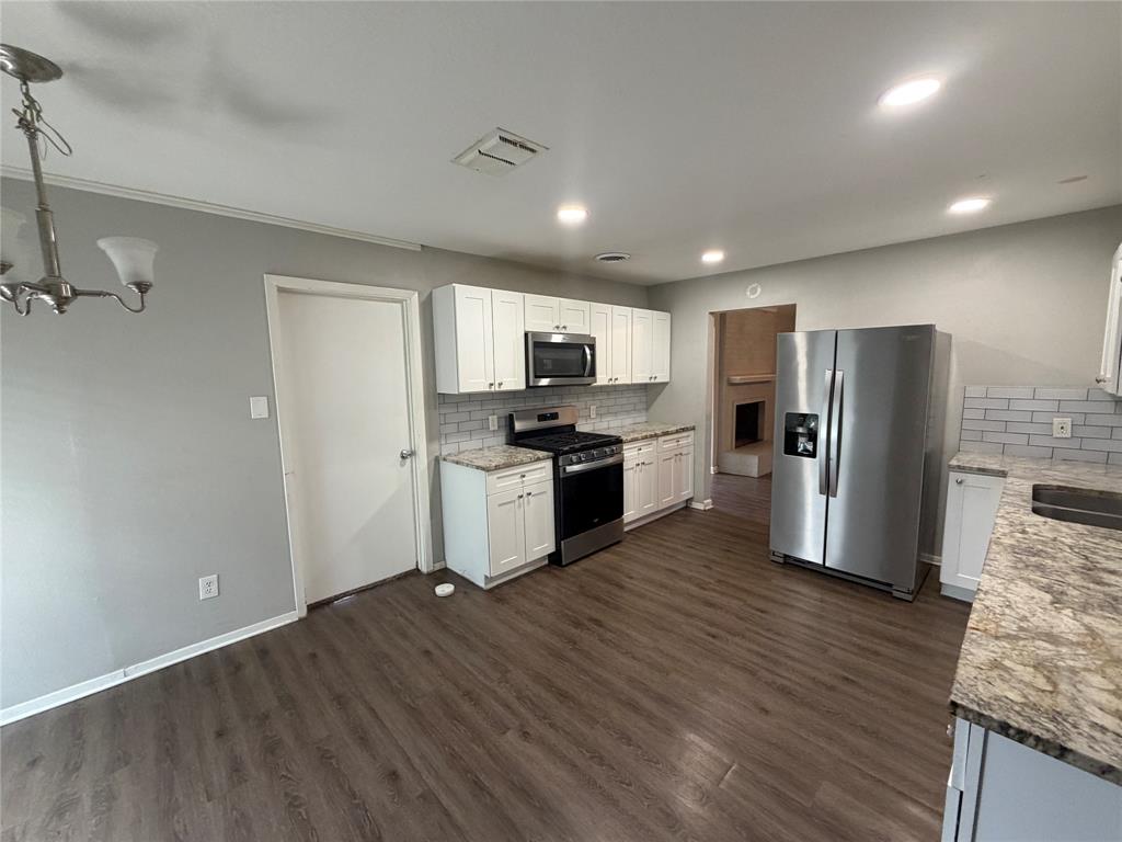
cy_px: 421
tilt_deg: -6.3
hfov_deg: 102.1
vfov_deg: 85.7
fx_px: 454
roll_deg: +0.7
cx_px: 561
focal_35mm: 14
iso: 200
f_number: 2.2
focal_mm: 2.22
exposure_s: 1/60
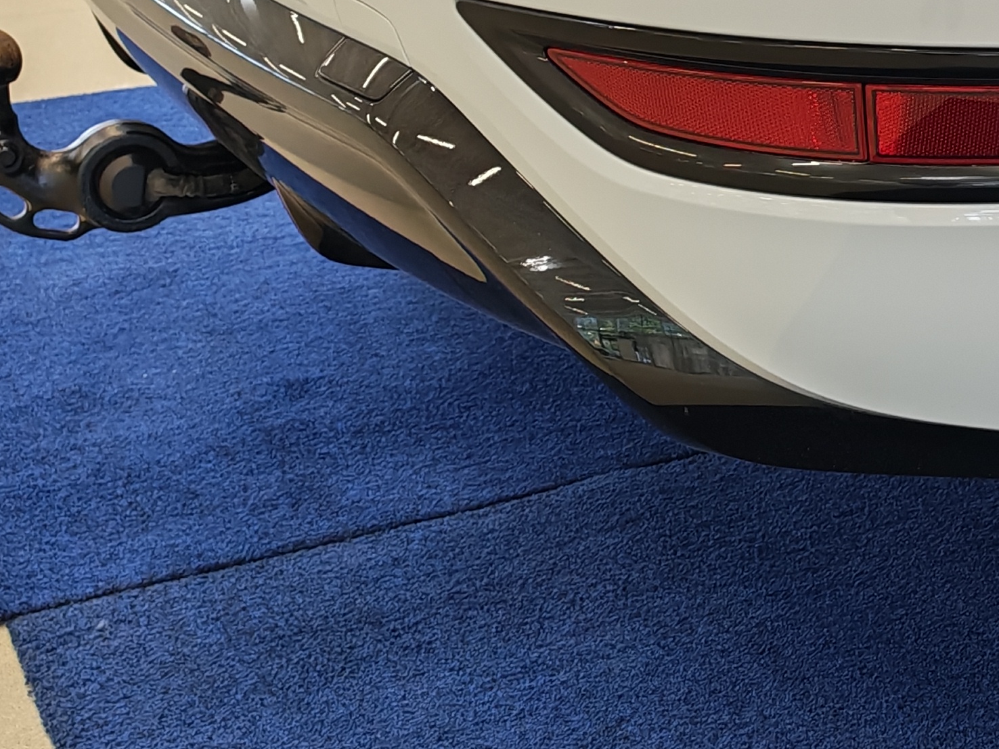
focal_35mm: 86
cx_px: 1142
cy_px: 3
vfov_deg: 16.8
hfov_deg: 21.4
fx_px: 2482
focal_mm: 6.12
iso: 267
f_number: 1.9
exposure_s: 1/100
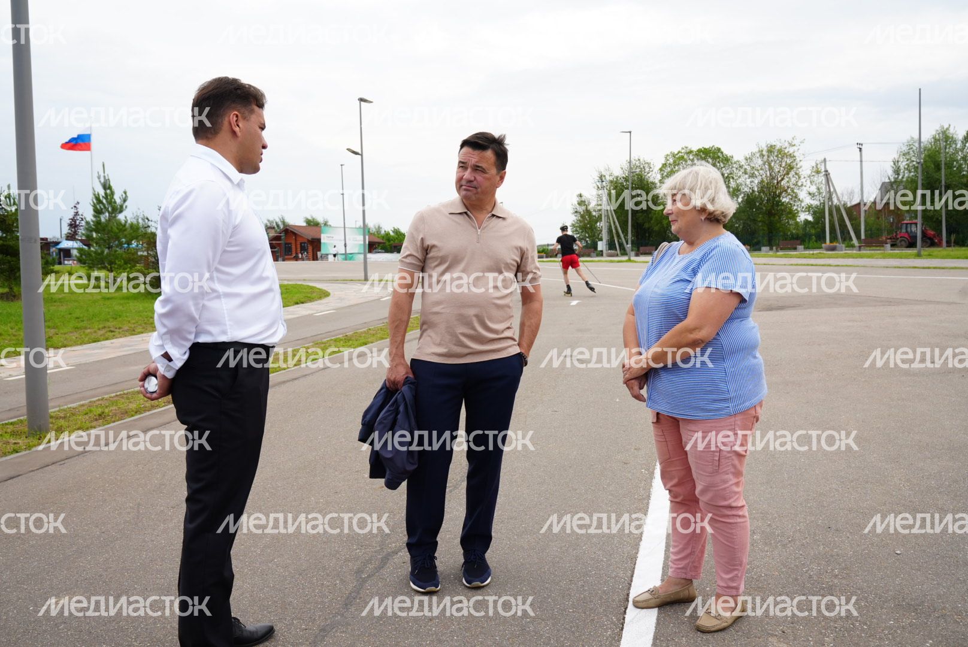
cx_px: 484
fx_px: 834
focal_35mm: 31
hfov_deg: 60.2
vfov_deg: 42.4
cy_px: 324
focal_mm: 31
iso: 500
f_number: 6.3
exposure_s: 1/1000
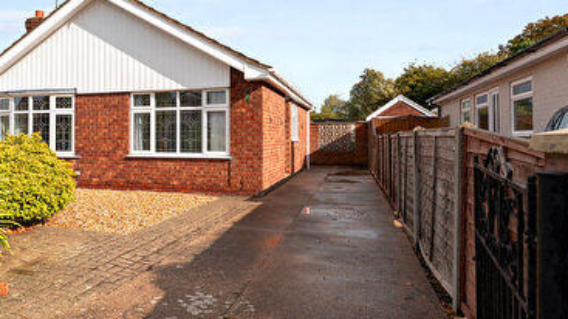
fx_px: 449
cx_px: 173
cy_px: 135
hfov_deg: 62.5
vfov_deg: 39.0
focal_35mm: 30
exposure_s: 1/1000
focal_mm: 14.9
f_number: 5
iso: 100
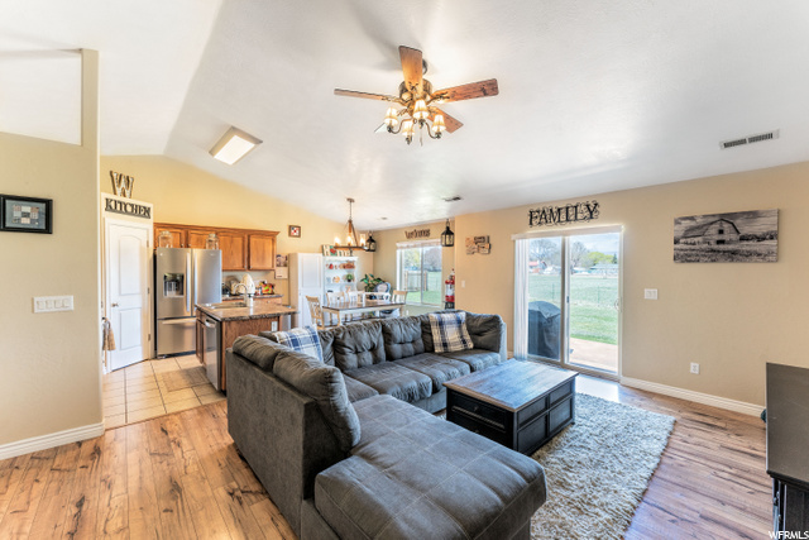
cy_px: 270
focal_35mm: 14
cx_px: 404
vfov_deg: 81.2
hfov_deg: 104.2
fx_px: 315
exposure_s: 1/400
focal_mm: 14
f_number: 8
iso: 400
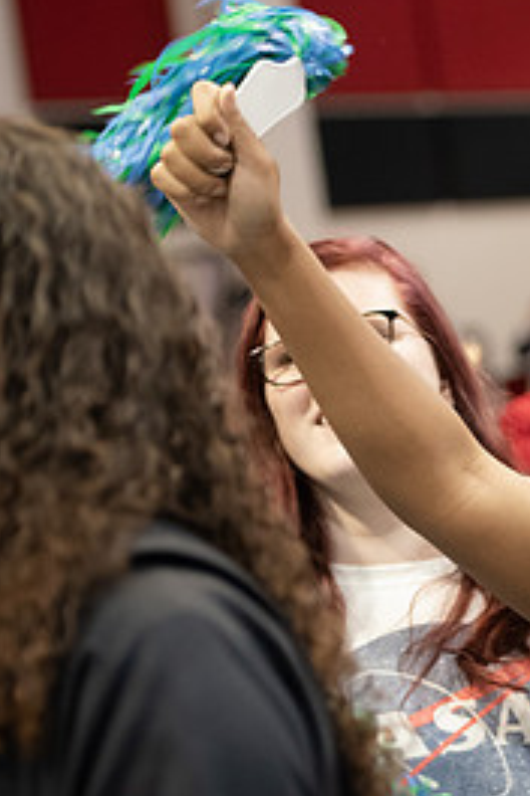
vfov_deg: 11.4
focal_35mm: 180
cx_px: 729
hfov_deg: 7.5
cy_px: 565
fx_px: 3975
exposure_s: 1/200
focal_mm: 82
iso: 4000
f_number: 3.2
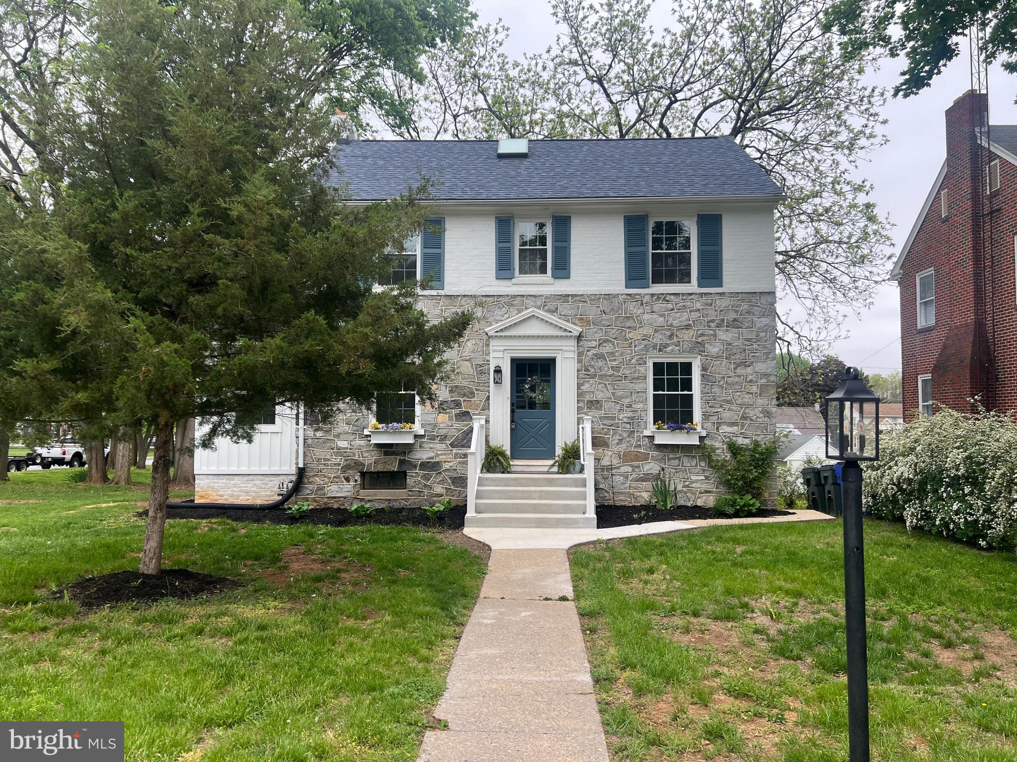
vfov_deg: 53.1
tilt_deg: +2.1
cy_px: 381
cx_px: 508
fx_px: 764
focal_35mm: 26
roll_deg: -0.5
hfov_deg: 67.3
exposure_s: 1/431
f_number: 1.5
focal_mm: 5.7
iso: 50
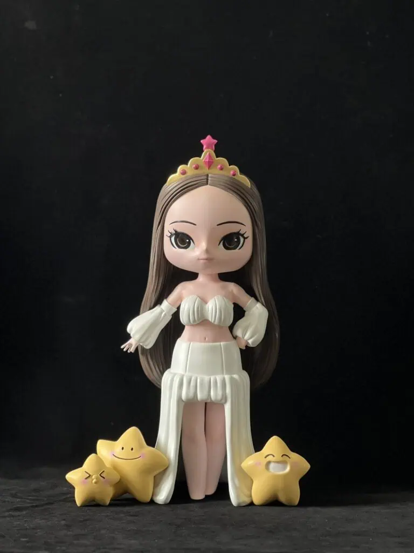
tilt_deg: -1.2
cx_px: 207
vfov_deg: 25.3
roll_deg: -1.6
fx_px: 1228
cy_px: 276
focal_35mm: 77
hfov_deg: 19.1
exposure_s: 1/80
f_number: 2.8
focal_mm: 9
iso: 250
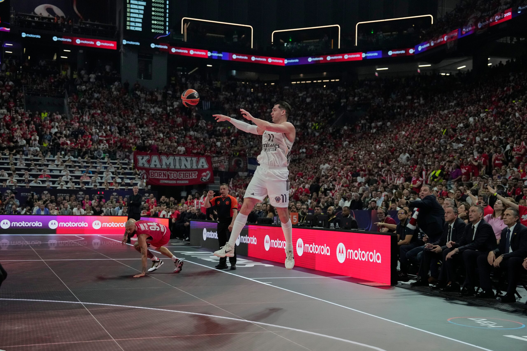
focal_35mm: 48
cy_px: 176
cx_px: 264
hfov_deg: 41.1
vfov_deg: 28.1
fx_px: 703
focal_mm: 48
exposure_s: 1/1600
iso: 3200
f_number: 2.8
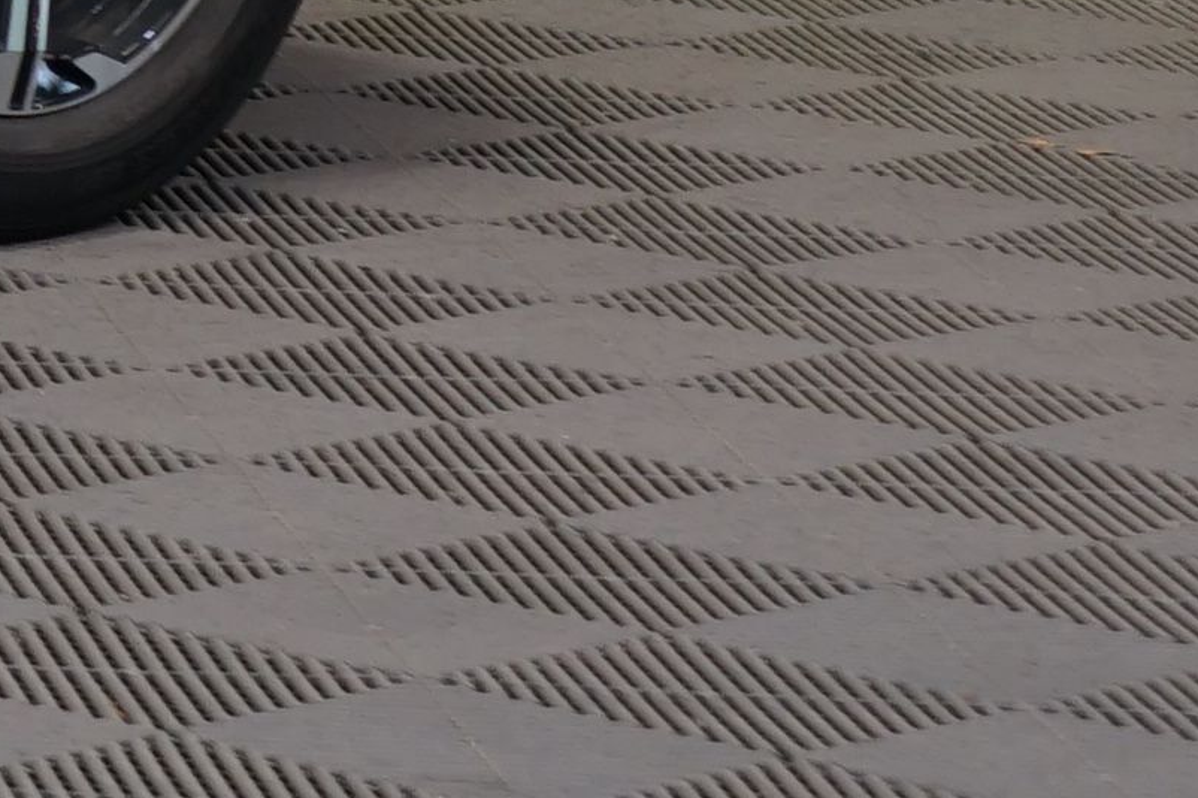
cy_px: -1019
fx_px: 8715
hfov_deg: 6.8
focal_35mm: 262
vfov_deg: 5.1
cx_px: -2871
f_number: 5.6
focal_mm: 35
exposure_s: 1/25
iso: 400
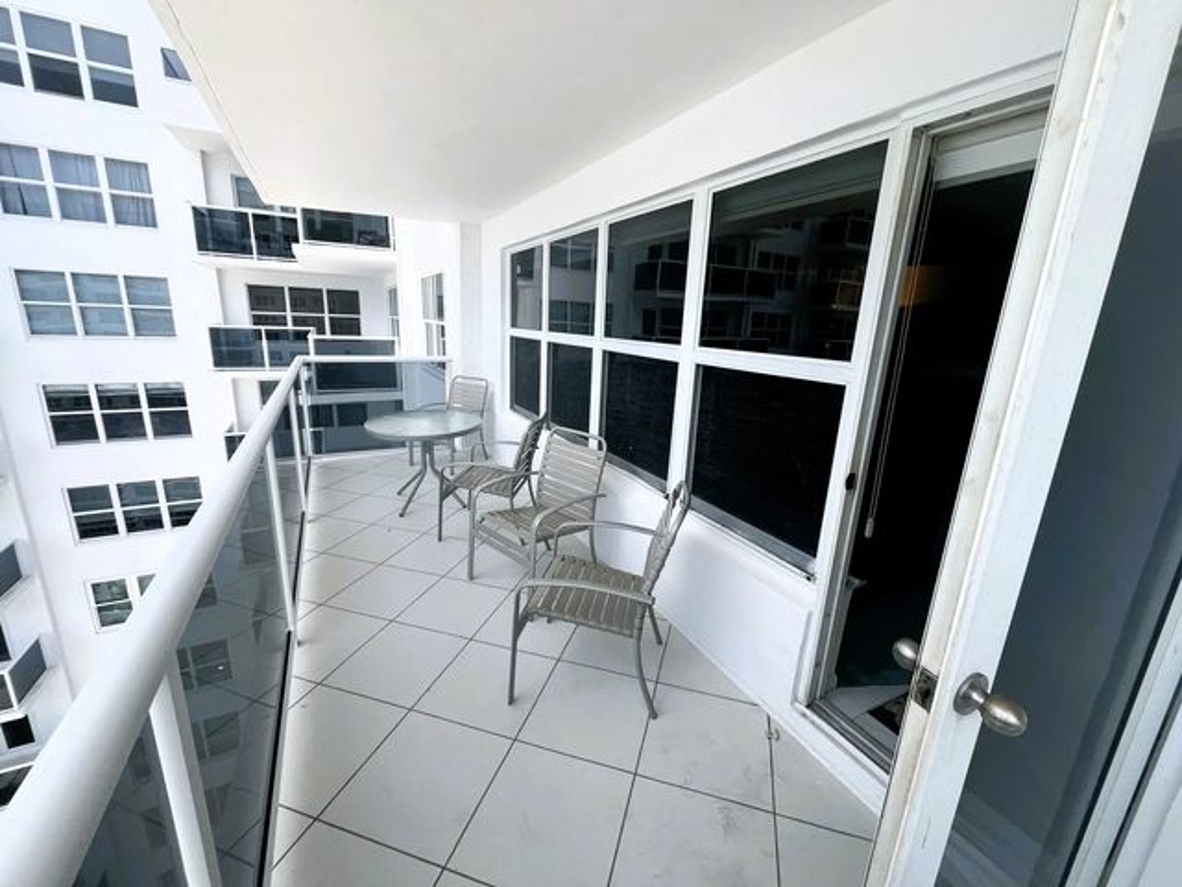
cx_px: 591
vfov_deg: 89.9
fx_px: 444
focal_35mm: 13
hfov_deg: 106.2
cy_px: 444
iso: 32
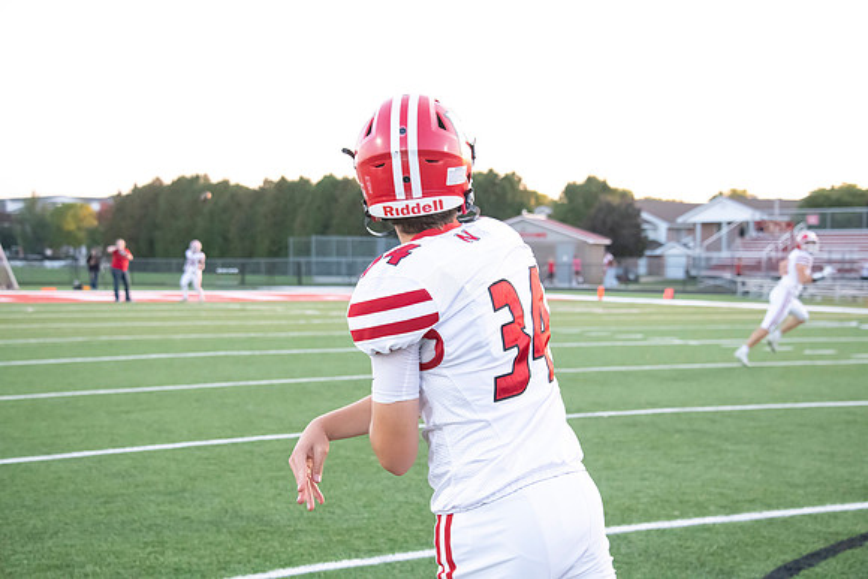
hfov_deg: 31.0
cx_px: 434
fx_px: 1568
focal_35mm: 65
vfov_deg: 20.9
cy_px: 290
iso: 4000
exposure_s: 1/1000
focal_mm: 65
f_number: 5.6
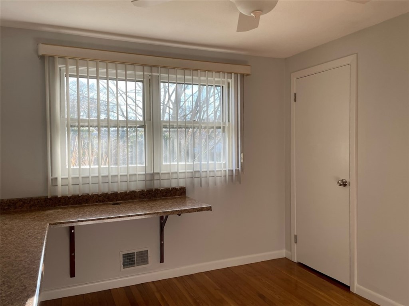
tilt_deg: -1.3
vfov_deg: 53.0
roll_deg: +3.0
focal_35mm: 26
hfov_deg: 67.3
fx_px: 307
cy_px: 153
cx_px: 204
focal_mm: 4.2
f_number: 1.6
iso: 32
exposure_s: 1/211
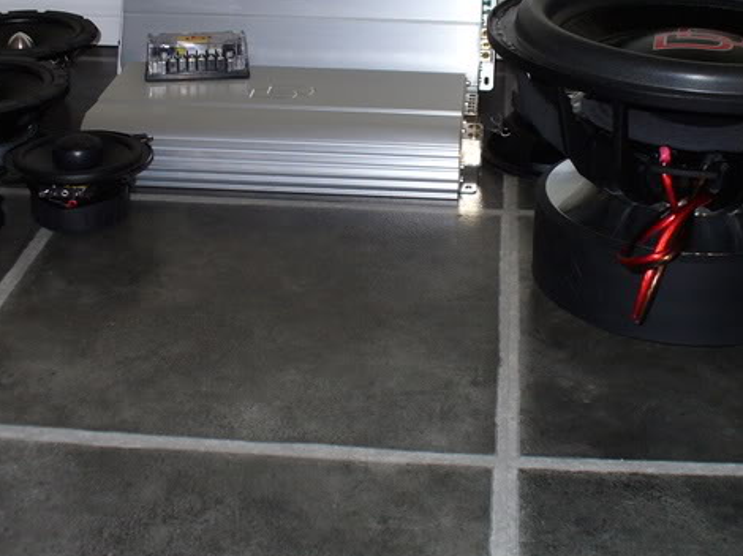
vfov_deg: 23.1
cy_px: 156
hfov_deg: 30.7
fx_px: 1352
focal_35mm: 63
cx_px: 444
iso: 100
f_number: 2.8
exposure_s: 1/60
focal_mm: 6.1
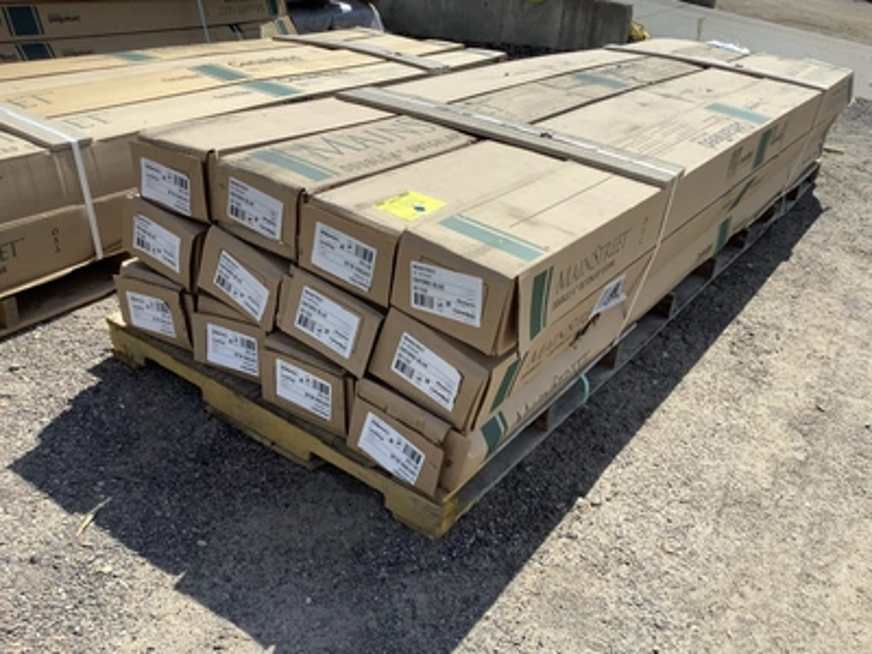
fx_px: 781
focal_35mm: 31
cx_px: 436
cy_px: 327
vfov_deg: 45.4
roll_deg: -4.8
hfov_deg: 58.4
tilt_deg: -27.1
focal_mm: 3.3
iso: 25
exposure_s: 1/1988
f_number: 2.4
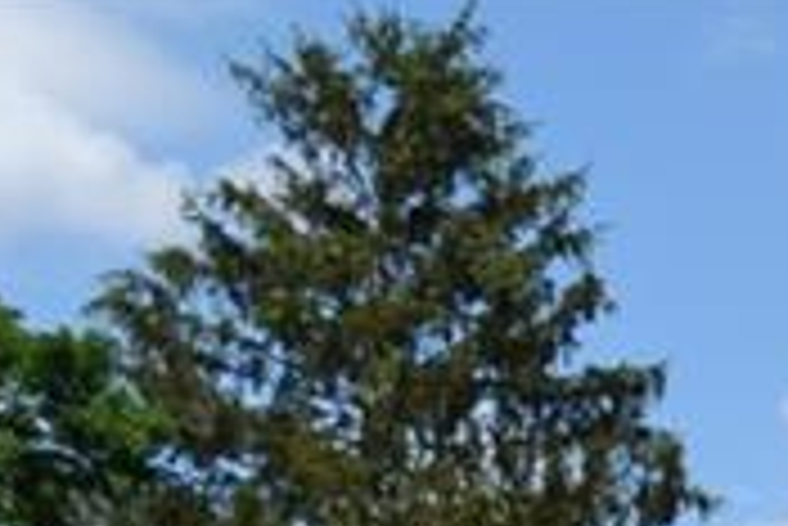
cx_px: 2071
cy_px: 1515
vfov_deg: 5.7
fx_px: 4995
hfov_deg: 8.1
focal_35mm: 228
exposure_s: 1/250
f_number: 8
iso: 100
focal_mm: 26
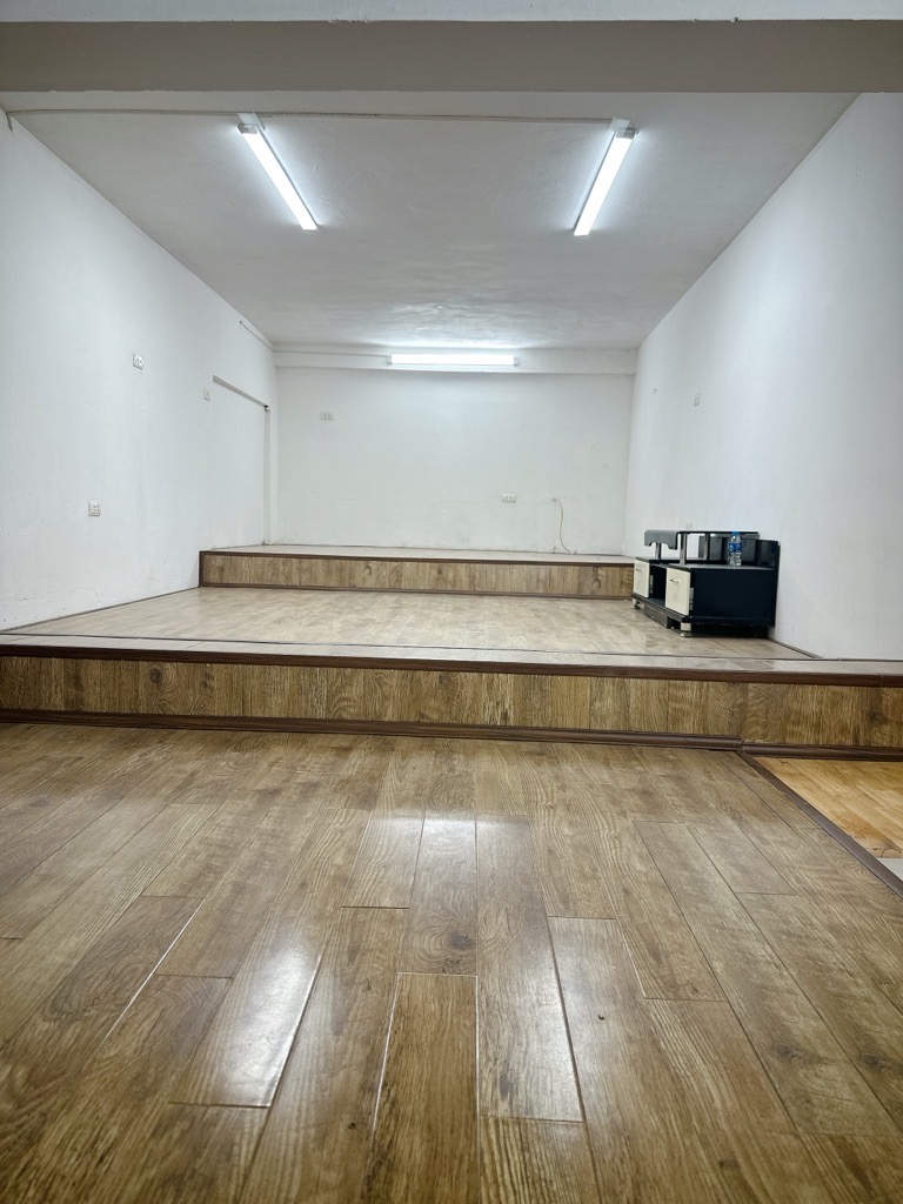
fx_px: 835
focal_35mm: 24
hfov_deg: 56.8
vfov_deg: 71.6
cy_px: 602
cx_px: 452
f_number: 1.78
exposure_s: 1/100
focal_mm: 6.86
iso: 64
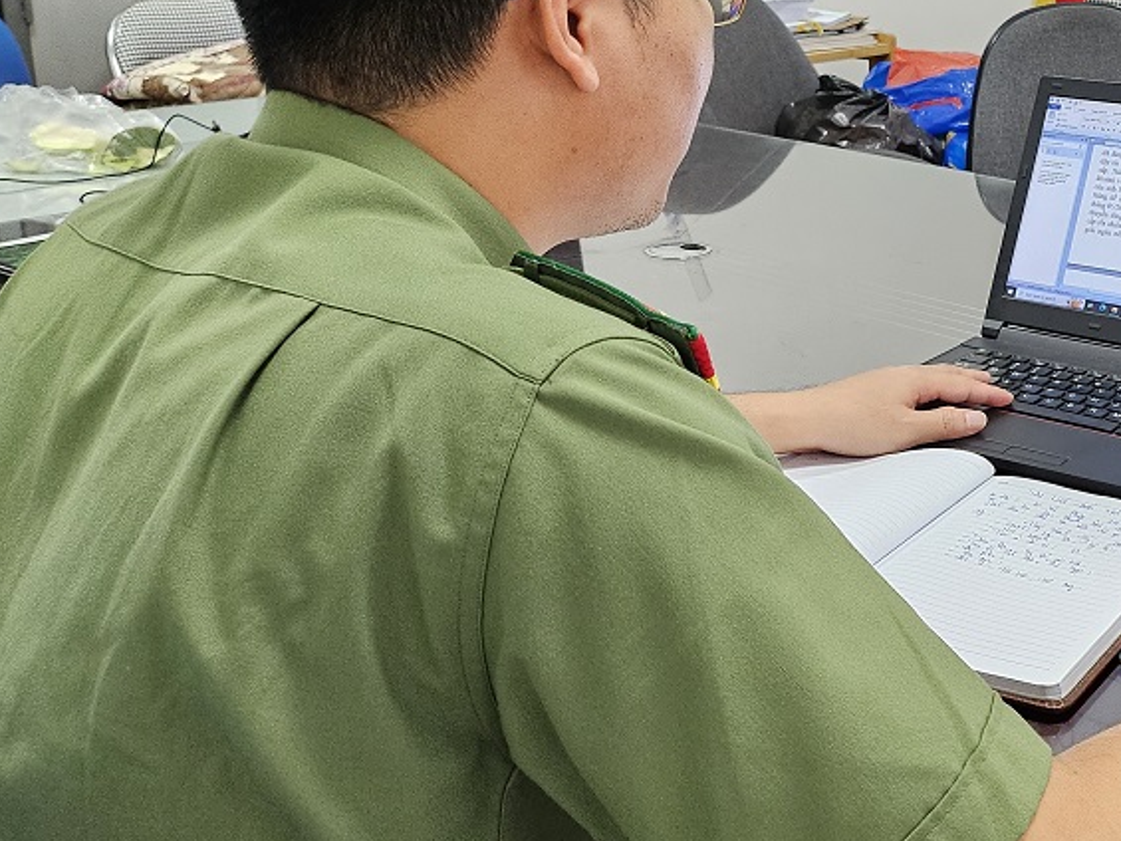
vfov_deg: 28.2
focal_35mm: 51
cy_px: 216
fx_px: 1652
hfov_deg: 34.4
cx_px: 1095
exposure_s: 1/100
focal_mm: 5
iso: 400
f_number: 1.8
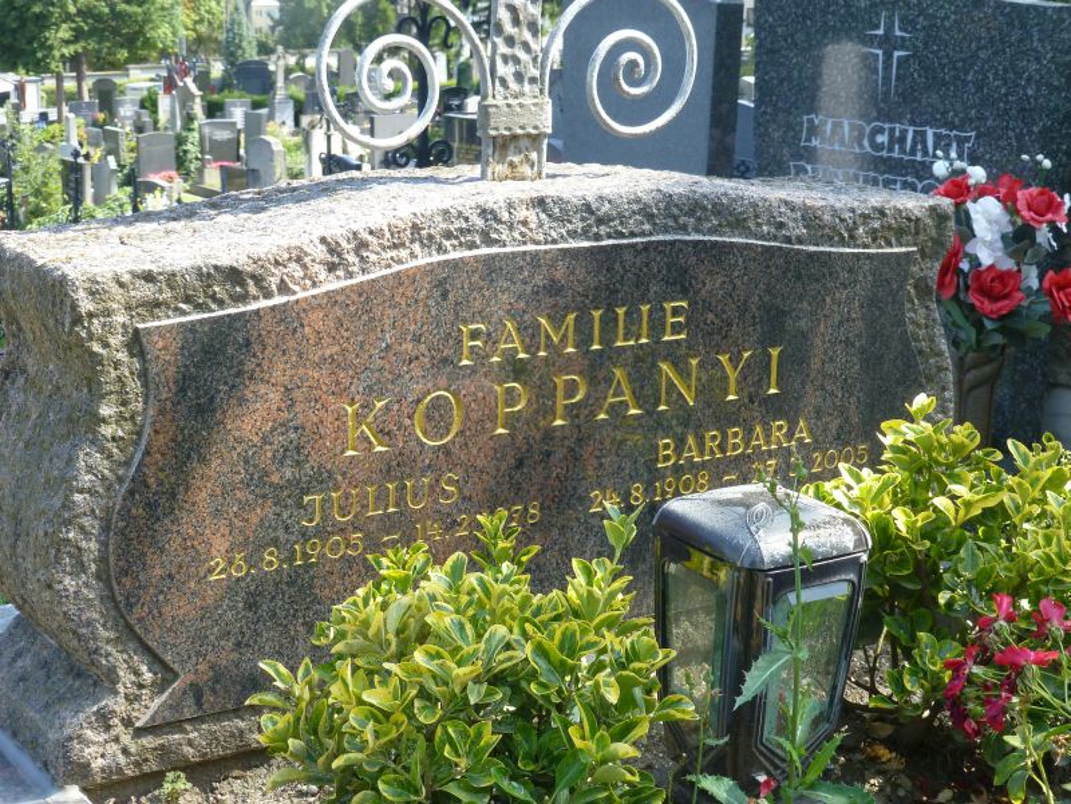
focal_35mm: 62
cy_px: 402
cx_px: 536
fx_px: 1918
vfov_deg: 23.7
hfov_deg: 31.2
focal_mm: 11
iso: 250
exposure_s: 1/250
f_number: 4.8
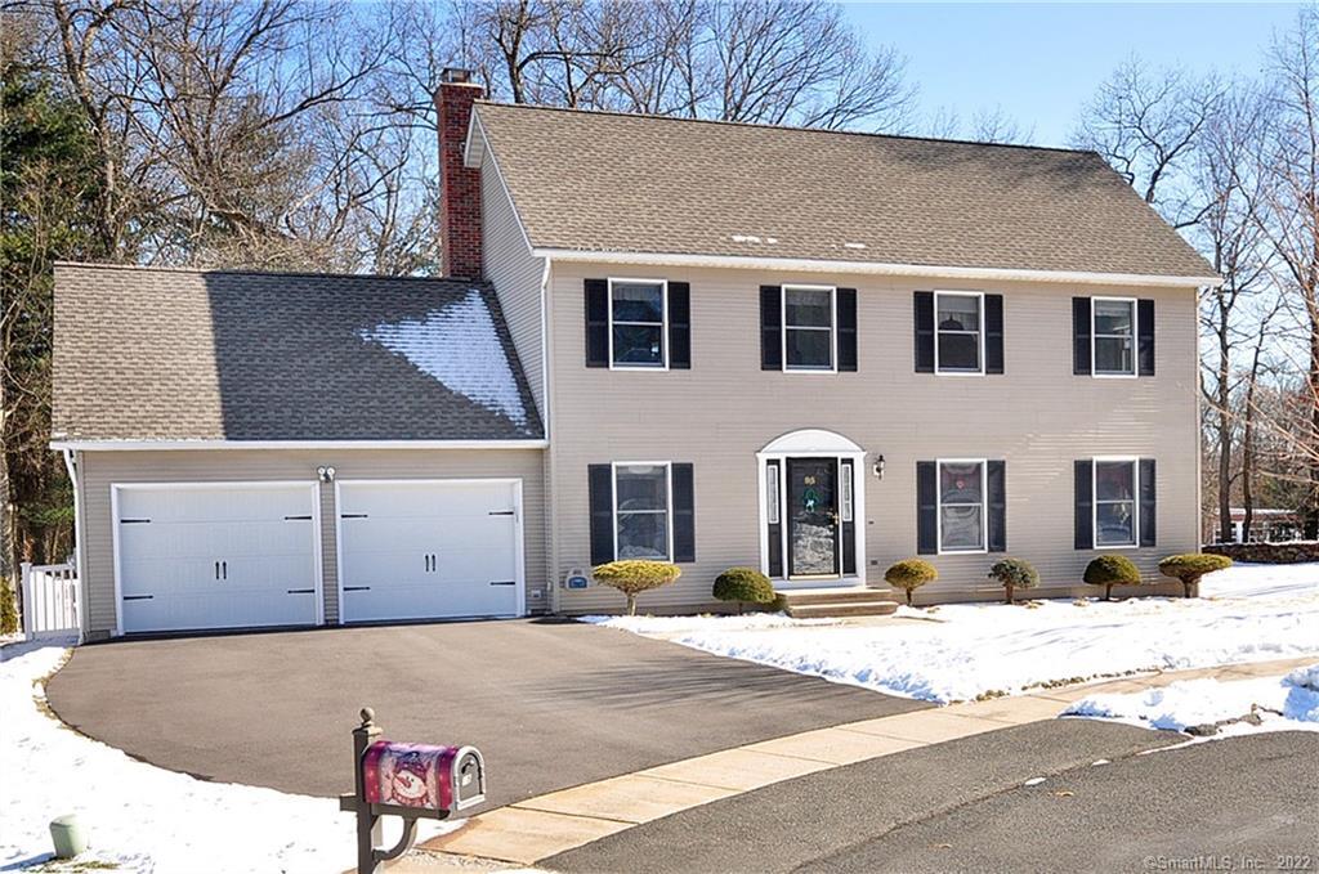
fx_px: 1097
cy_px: 437
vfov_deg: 43.5
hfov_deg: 62.0
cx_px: 660
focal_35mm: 30
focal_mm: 20
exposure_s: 1/320
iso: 320
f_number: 8
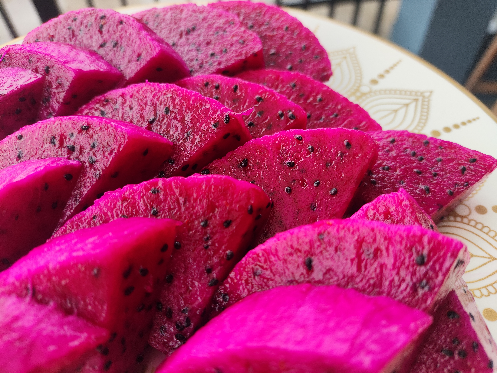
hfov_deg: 71.6
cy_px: 186
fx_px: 345
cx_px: 248
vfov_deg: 56.9
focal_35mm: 24
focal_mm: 4.68
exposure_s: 1/50
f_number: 1.8
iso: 65
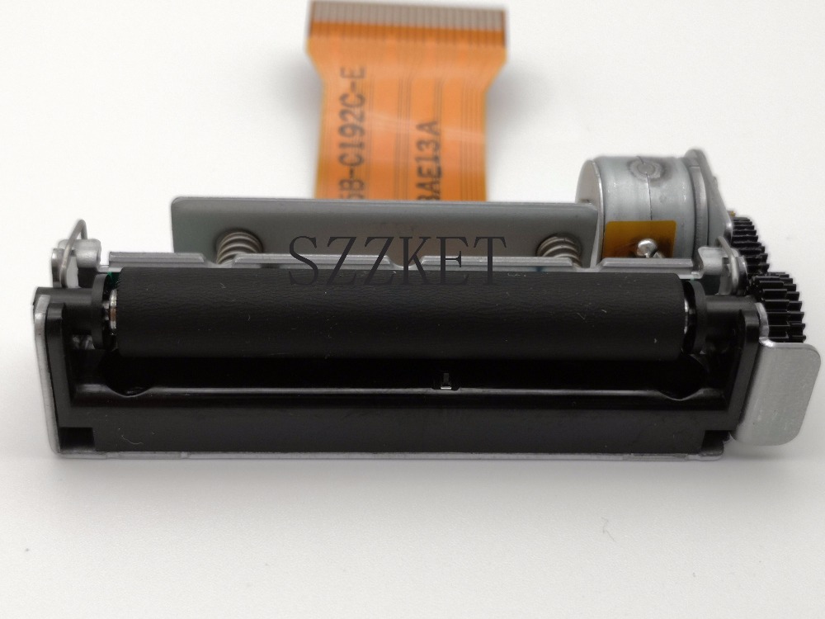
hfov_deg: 35.5
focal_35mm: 54
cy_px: 310
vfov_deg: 27.0
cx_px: 412
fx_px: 1287
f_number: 1.8
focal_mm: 3.95
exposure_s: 1/304
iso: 50
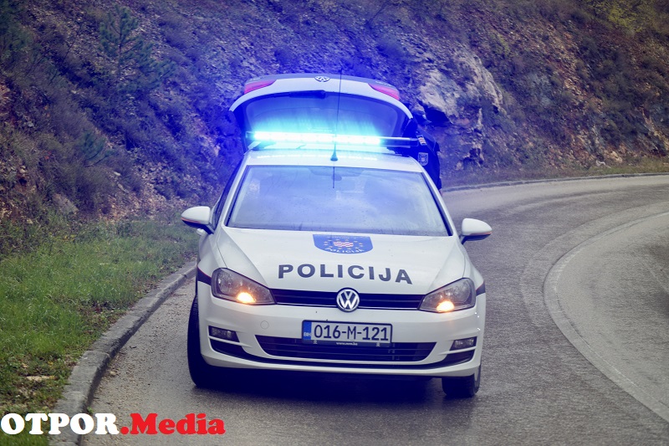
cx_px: 334
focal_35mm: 153
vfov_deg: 9.0
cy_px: 223
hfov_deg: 13.4
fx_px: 2842
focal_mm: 102
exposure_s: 1/200
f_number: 4.5
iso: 400
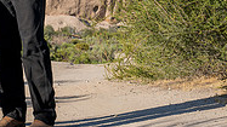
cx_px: 4
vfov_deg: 9.1
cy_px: -66
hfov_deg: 16.2
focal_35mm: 130
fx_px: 782
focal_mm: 40
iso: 200
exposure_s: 1/400
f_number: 9
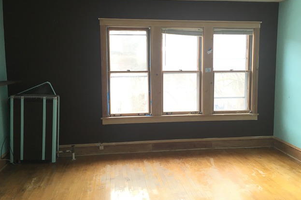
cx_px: 151
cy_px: 89
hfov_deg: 60.3
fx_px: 259
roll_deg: +0.1
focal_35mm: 31
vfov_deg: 42.2
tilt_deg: -5.5
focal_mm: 4.15
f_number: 2.2
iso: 25
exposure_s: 1/40
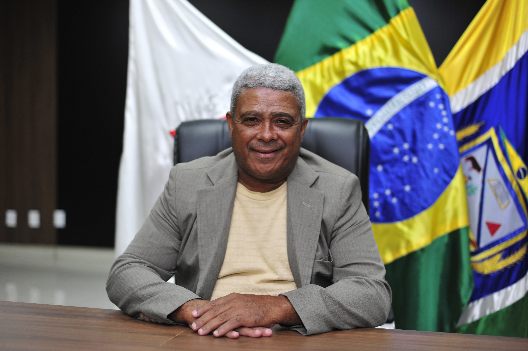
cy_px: 176
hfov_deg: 39.6
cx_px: 264
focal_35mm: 50
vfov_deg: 27.0
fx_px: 733
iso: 400
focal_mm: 50
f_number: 2
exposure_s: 1/60
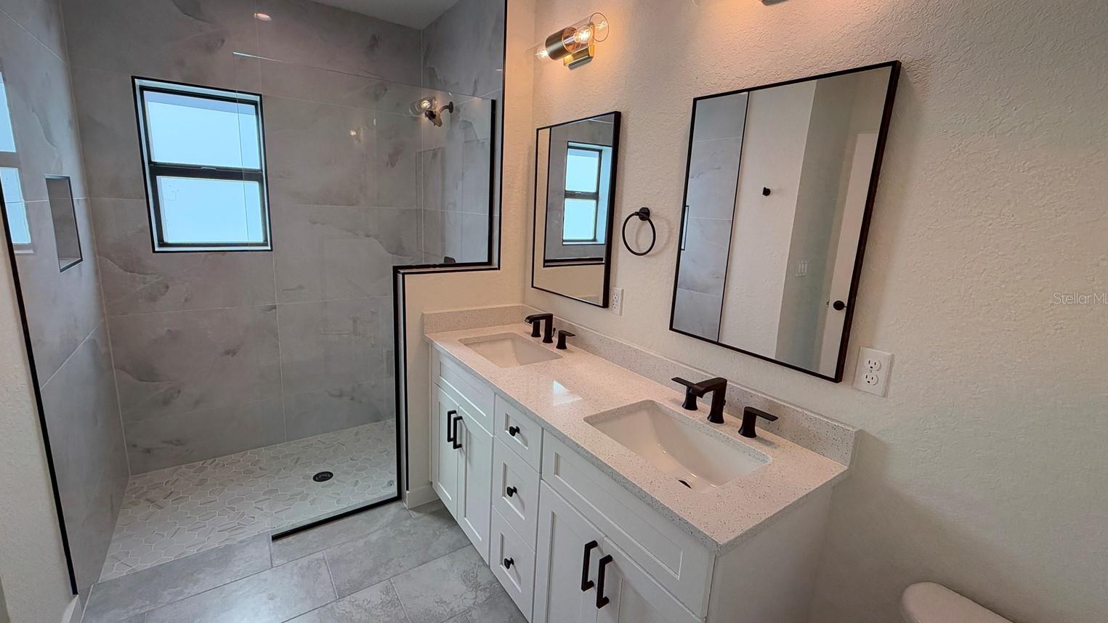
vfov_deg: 67.1
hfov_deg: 99.3
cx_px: 541
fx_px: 470
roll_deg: -1.9
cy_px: 298
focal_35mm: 16
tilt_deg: -12.0
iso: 50
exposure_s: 1/124
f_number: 2.2
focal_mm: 2.22
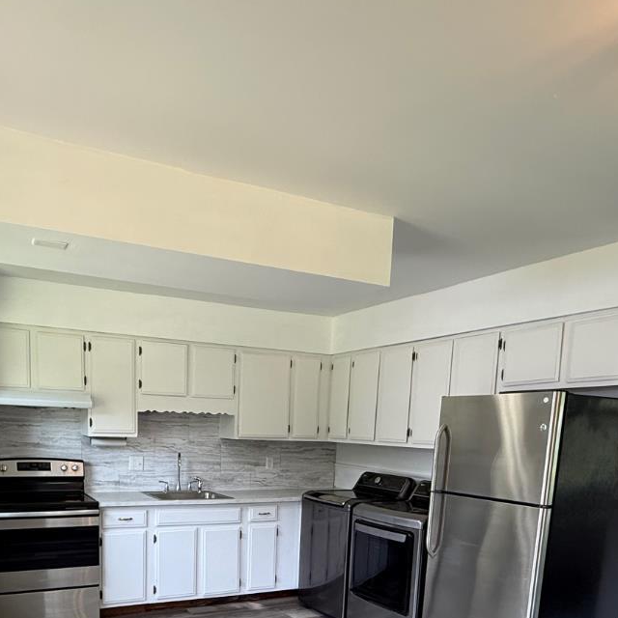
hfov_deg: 55.1
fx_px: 586
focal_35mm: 29
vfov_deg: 51.1
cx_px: 241
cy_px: 519
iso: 160
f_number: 2.2
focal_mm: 2.22
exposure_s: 1/120
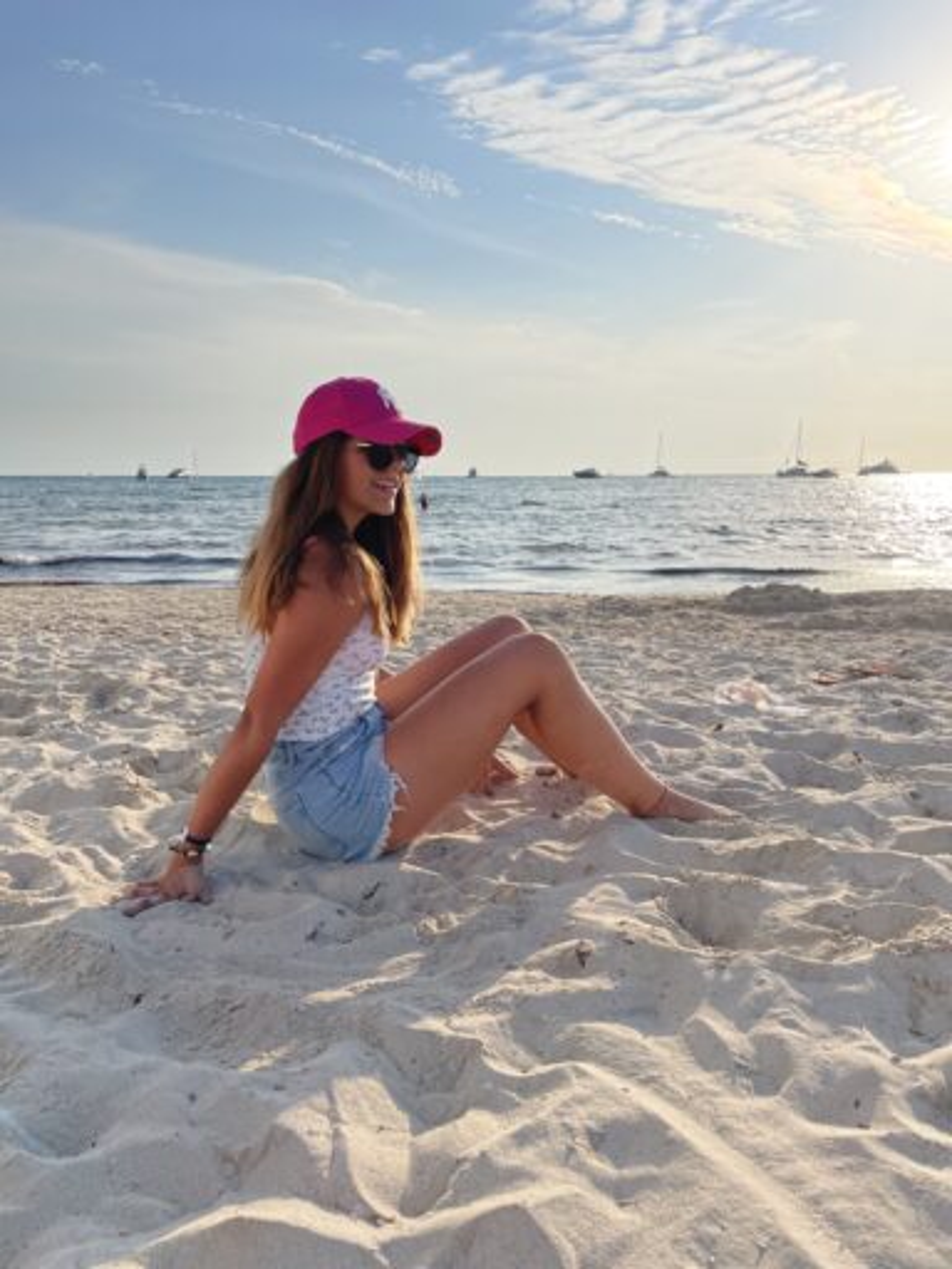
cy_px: 634
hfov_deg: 53.1
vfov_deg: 67.3
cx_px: 476
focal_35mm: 26
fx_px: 953
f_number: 1.6
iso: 32
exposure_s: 1/9091
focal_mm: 4.2
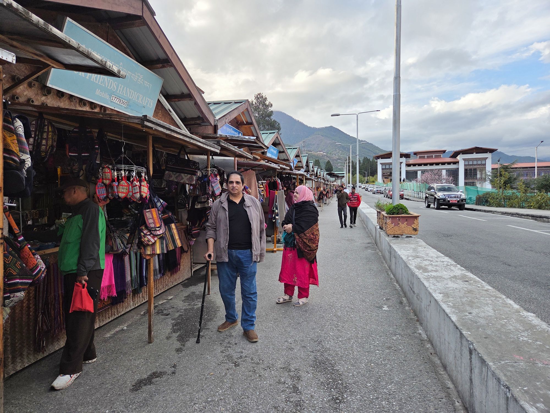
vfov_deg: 58.9
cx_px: 275
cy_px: 206
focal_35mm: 23
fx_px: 365
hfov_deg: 73.9
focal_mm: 5.4
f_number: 1.8
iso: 80
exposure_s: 1/1681
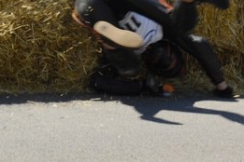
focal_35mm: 208
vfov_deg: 6.6
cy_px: 35
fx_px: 1411
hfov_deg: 9.9
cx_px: 73
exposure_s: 1/320
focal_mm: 55
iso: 250
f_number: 7.1
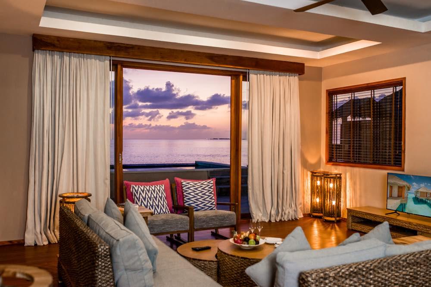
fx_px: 419
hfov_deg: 54.4
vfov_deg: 37.9
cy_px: 144
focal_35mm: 35
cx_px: 216
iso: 640
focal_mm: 35
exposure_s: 1/50
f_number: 6.3
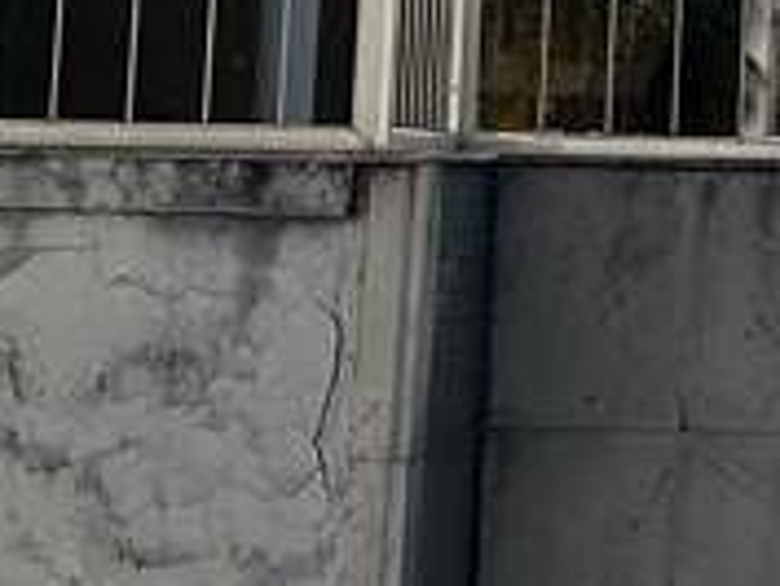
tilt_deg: +6.2
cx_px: 1415
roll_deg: -1.1
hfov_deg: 8.7
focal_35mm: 217
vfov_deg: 6.7
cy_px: -397
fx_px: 4893
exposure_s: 1/18868
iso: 50
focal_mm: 6.86
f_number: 1.78
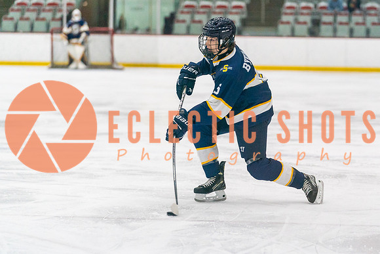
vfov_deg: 8.2
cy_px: 122
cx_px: 259
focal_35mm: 168
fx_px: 1770
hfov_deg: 12.2
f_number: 2.8
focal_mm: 119
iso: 4000
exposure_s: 1/1600
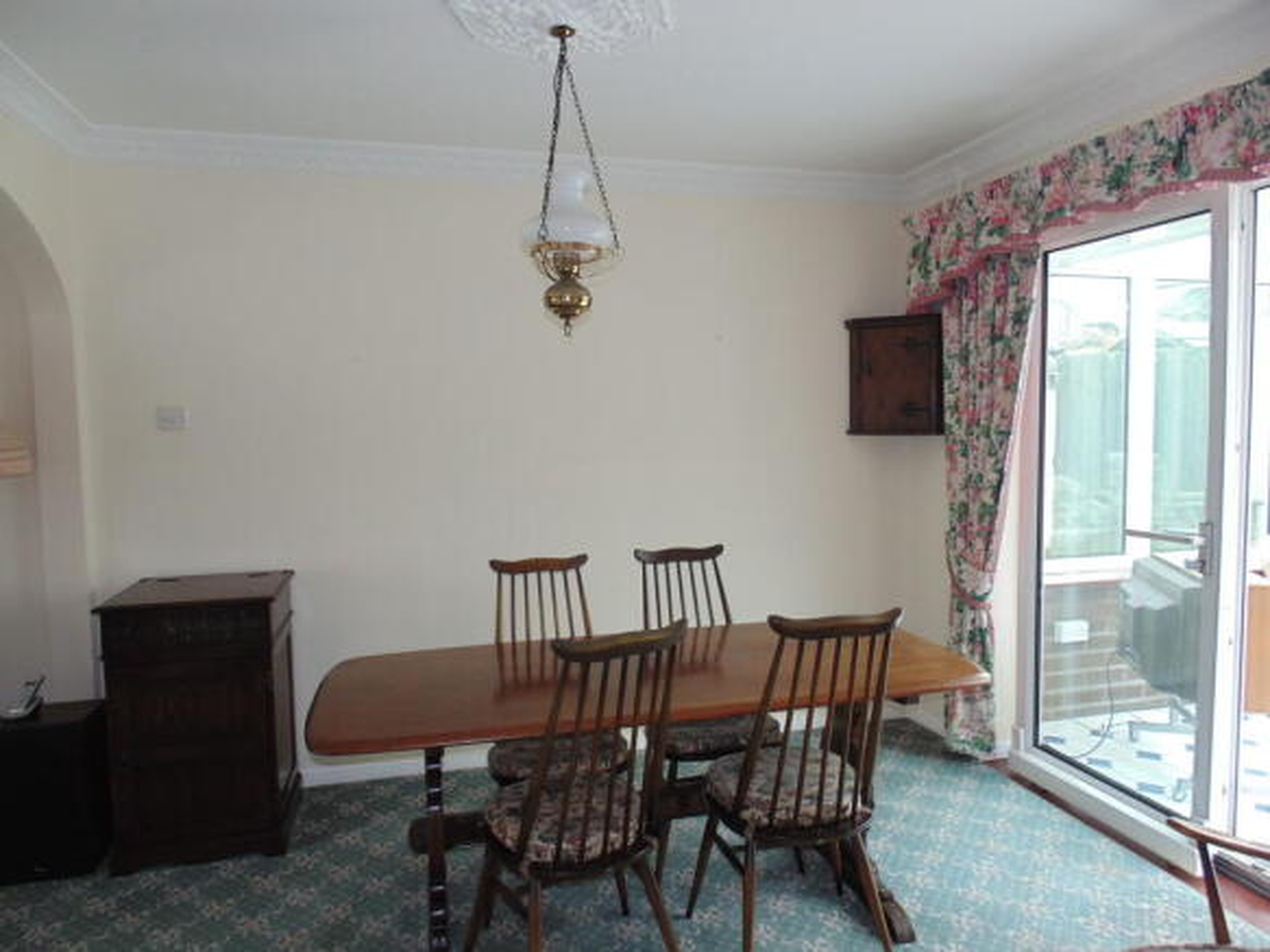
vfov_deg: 61.1
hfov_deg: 76.4
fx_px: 807
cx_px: 635
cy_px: 476
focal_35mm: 22
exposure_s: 1/30
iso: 80
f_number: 3.1
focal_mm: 4
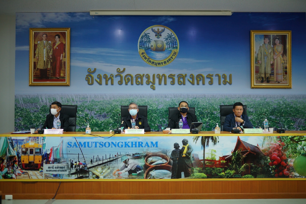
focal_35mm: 35
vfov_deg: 37.9
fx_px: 297
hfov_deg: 54.4
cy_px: 102
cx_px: 153
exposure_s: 1/400
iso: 400
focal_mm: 35
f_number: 1.4
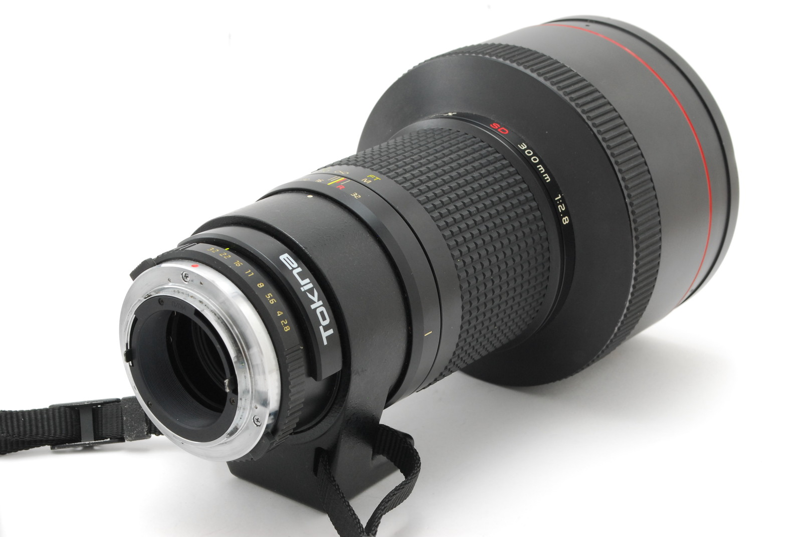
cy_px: 268
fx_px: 1840
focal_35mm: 82
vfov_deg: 16.6
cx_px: 401
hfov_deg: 24.6
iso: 400
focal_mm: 55
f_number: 16
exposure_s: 1/125
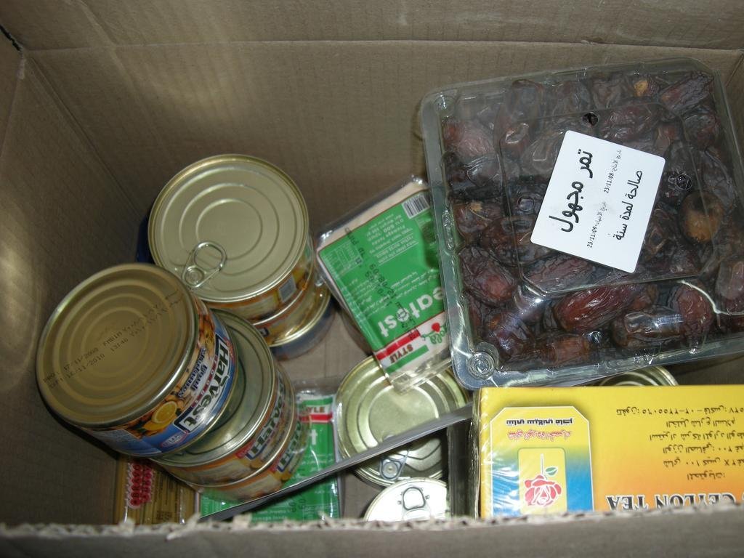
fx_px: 795
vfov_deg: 38.7
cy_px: 279
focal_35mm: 37
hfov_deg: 50.1
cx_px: 372
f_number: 2.8
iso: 64
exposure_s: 1/30
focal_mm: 7.9
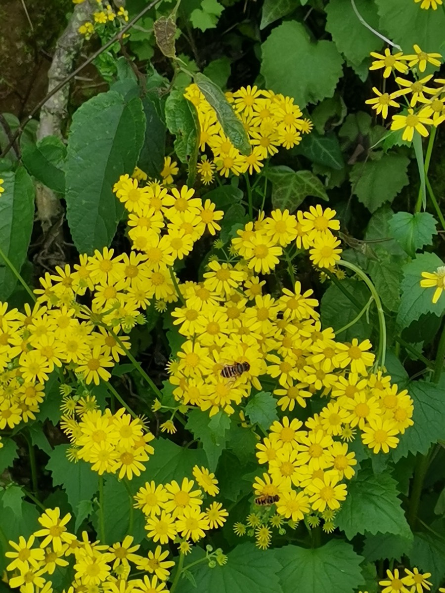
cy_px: 296
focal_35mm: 101
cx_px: 222
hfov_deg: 14.6
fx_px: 1731
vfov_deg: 19.4
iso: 50
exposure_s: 1/815
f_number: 1.8
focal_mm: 4.75
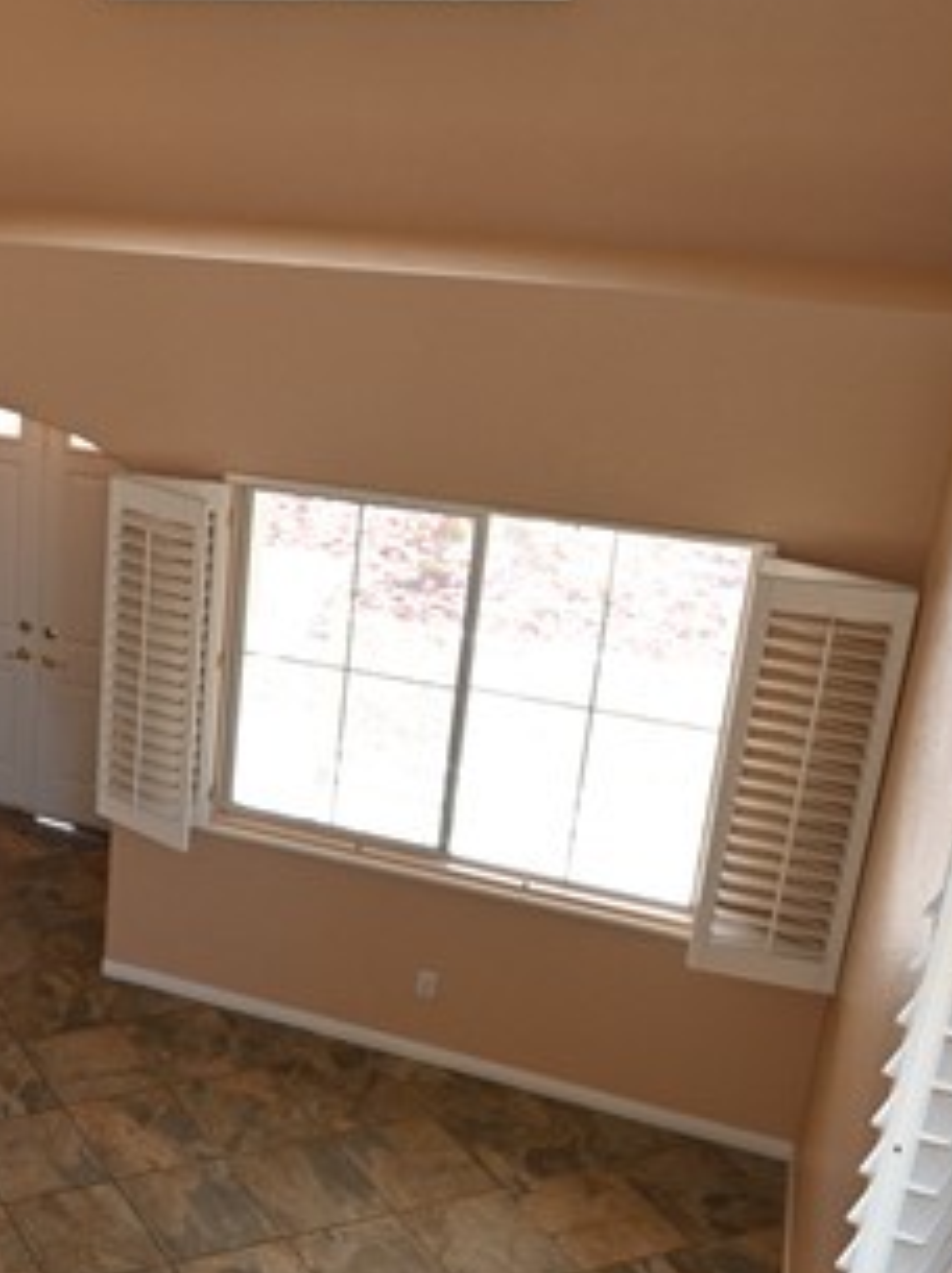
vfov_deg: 39.6
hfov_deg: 26.1
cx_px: -259
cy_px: 559
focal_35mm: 48
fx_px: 1764
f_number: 4
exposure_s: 1/60
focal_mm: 14
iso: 360
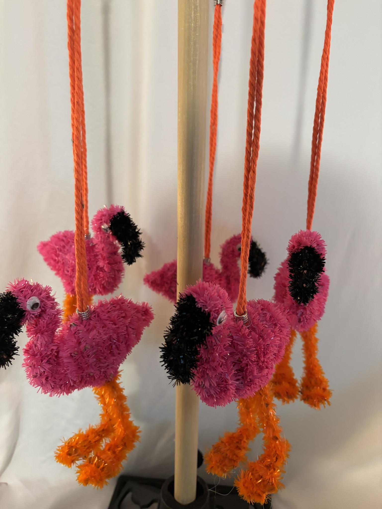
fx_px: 383
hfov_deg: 53.1
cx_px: 191
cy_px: 254
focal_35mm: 26
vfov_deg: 67.3
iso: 320
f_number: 1.6
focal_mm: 5.96
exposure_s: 1/60
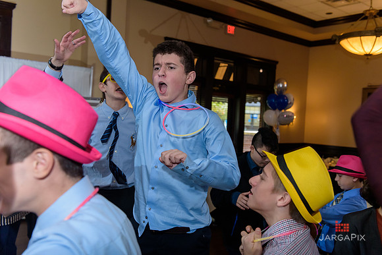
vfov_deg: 37.9
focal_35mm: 35
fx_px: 371
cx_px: 191
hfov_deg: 54.4
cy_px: 128
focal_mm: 35
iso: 1600
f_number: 3.2
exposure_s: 1/125
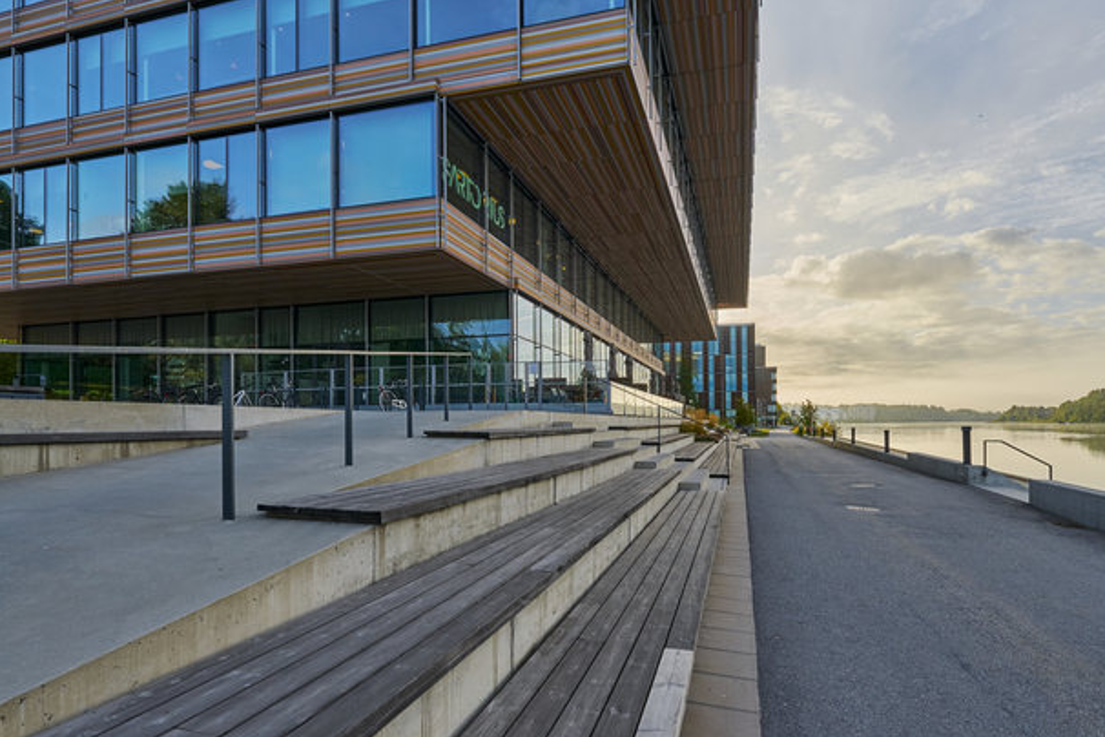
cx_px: 580
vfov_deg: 64.3
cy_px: 420
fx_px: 583
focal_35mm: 19
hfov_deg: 86.8
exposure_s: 1/125
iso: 100
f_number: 10
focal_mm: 12
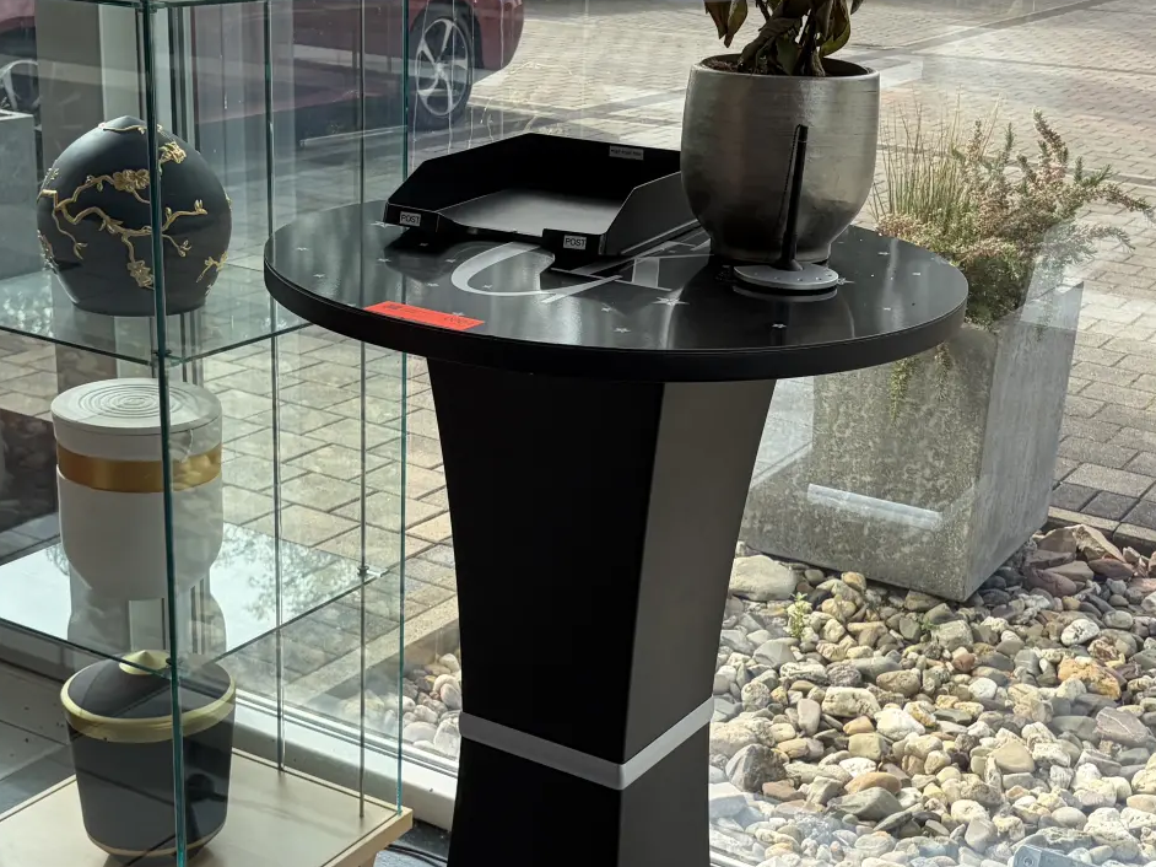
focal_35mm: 53
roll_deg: -1.8
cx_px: 591
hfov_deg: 36.2
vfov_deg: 27.4
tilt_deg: -18.9
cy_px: 527
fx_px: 1769
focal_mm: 5.96
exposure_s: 1/660
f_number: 1.6
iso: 50
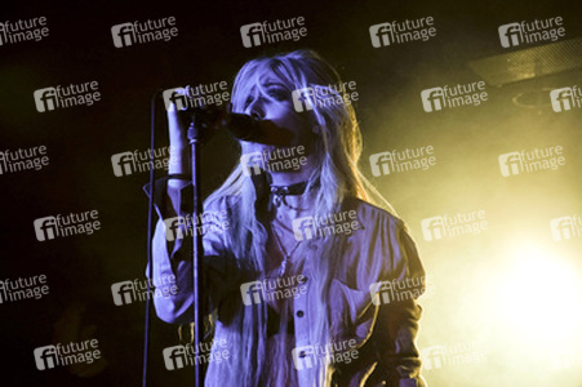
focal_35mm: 68
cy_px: 194
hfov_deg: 29.9
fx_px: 1090
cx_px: 291
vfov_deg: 20.1
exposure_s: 1/125
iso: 1000
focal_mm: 45
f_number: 4.8
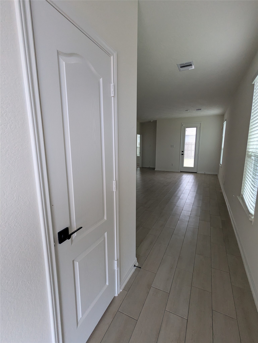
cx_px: 129
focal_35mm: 16
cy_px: 172
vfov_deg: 94.4
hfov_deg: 78.3
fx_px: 159
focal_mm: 2.35
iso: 262
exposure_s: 1/169
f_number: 2.2
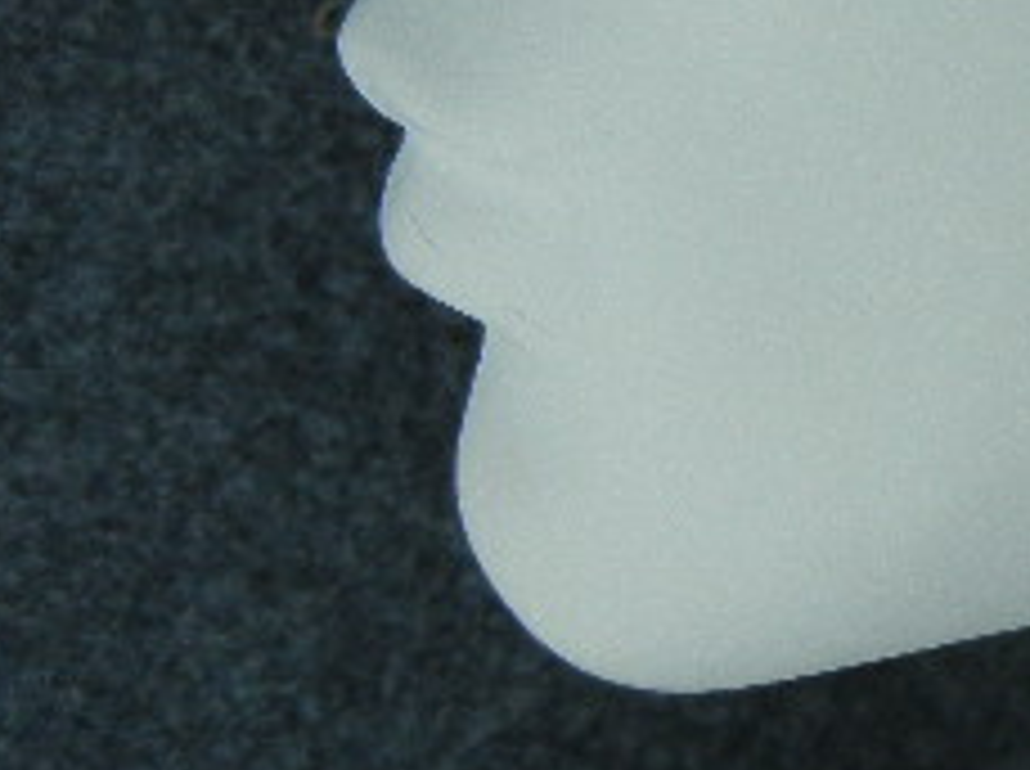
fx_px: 3743
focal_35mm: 126
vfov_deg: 11.7
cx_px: 1376
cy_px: 99
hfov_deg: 14.9
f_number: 3.8
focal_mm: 8.1
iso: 400
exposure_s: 1/56
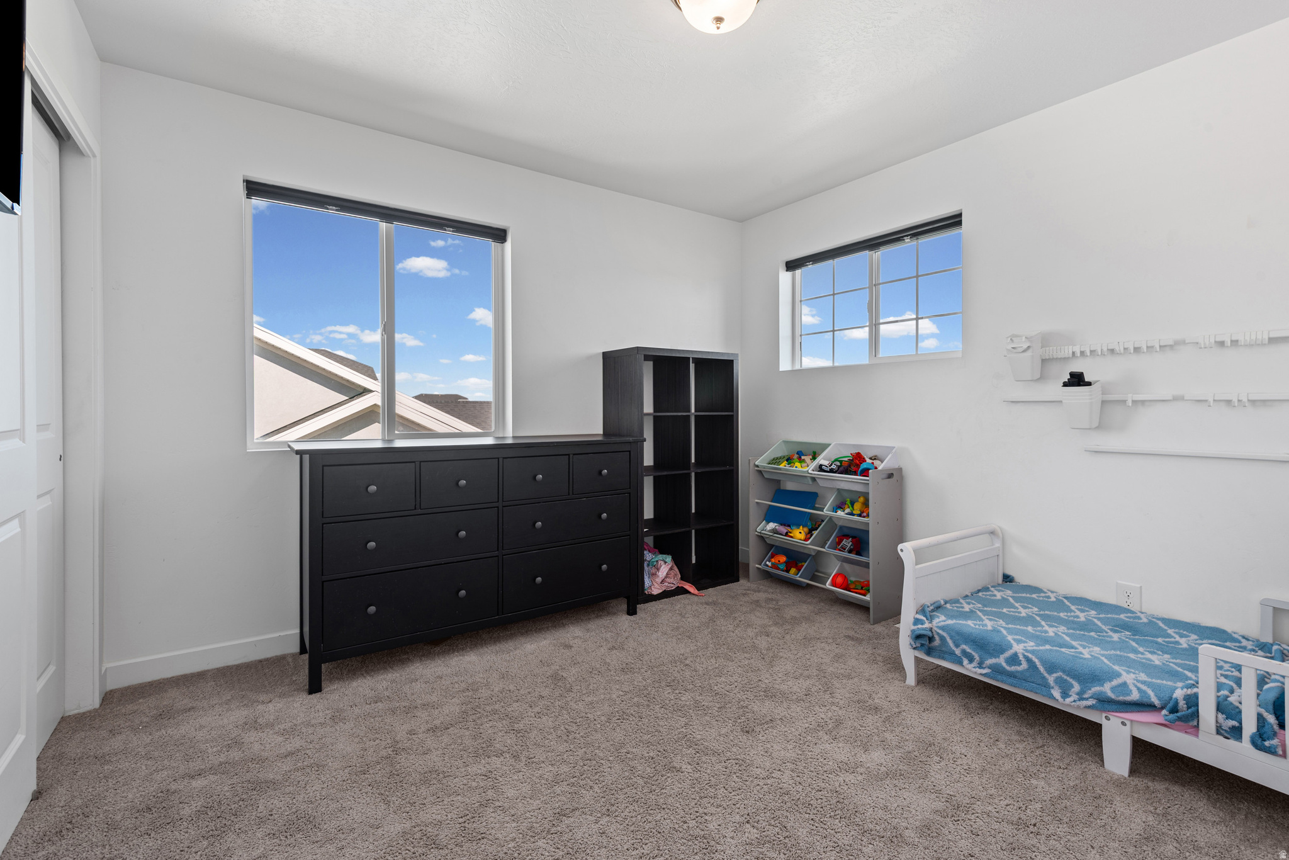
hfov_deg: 96.7
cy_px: 430
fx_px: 573
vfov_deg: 73.8
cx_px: 644
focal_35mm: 16
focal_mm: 16
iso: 100
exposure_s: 1/3
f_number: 9
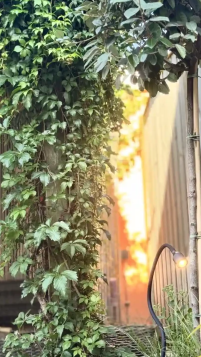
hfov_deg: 16.0
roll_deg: +3.4
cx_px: 152
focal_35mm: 75
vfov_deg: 28.2
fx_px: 710
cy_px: 196
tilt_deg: +9.5
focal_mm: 6.76
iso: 50
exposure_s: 1/209
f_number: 1.78
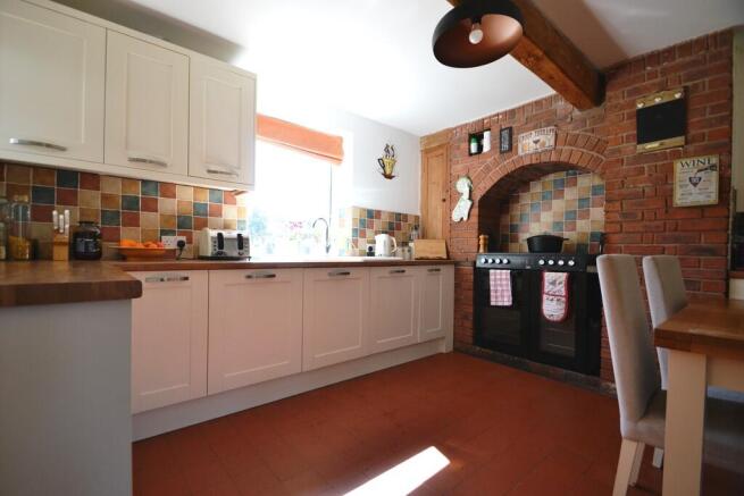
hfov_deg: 100.4
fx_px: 310
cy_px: 248
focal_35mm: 15
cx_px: 372
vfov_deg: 77.4
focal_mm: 10
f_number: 5.6
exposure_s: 1/125
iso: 360
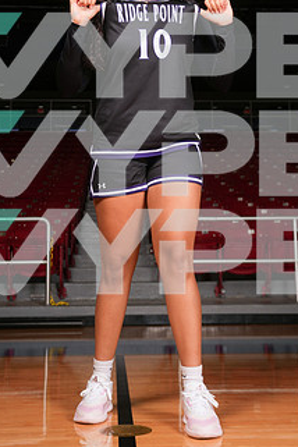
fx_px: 695
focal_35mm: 56
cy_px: 155
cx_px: 146
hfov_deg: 24.2
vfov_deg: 35.3
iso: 250
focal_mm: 40
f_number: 6.3
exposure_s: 1/200
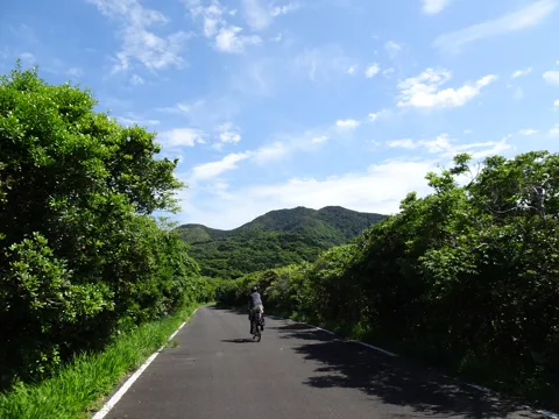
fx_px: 388
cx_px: 280
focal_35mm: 24
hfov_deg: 71.6
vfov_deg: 56.8
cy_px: 210
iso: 80
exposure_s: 1/800
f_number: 3.5
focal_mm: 4.1
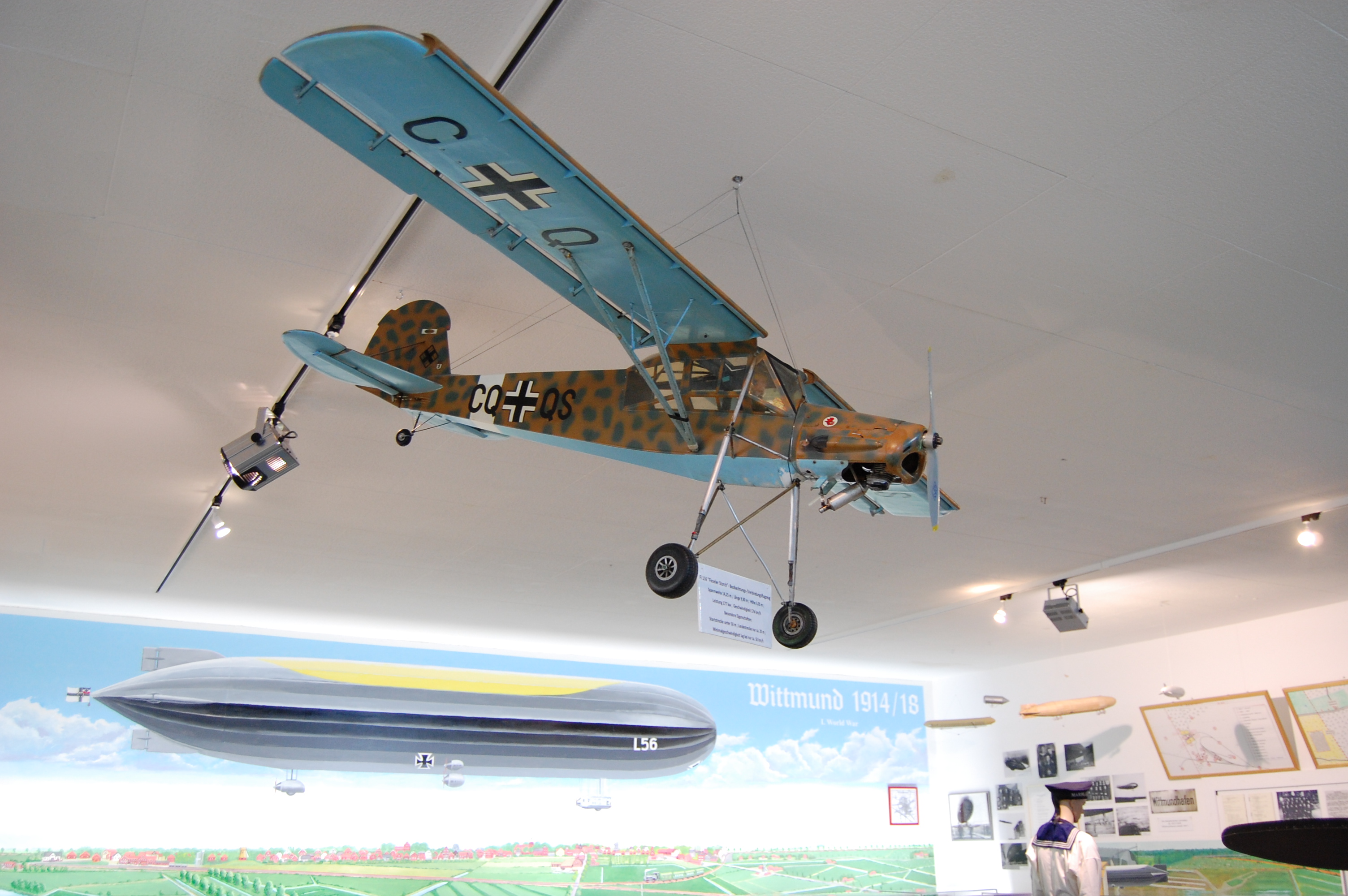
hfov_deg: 62.0
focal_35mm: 30
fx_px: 1122
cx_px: 674
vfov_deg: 43.5
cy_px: 448
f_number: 3.8
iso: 800
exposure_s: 1/25
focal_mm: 20
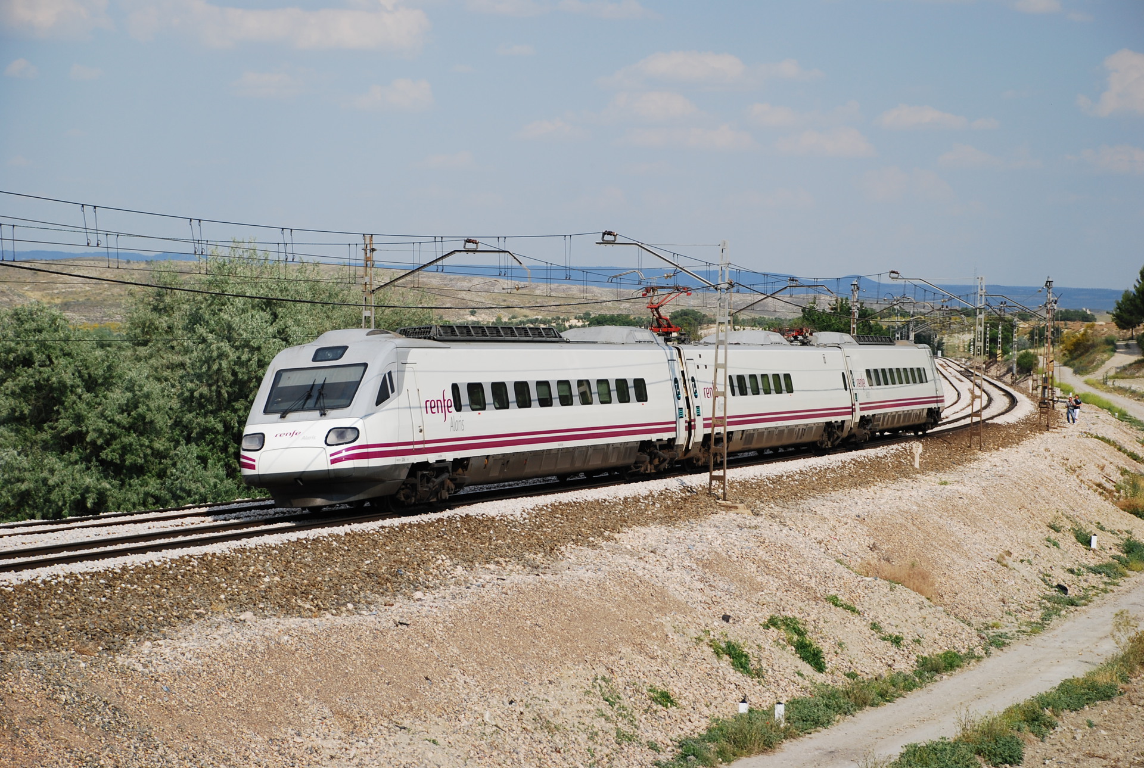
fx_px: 3344
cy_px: 384
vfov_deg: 13.1
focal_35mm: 105
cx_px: 572
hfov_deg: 19.4
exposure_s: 1/500
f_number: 5.6
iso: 100
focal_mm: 70
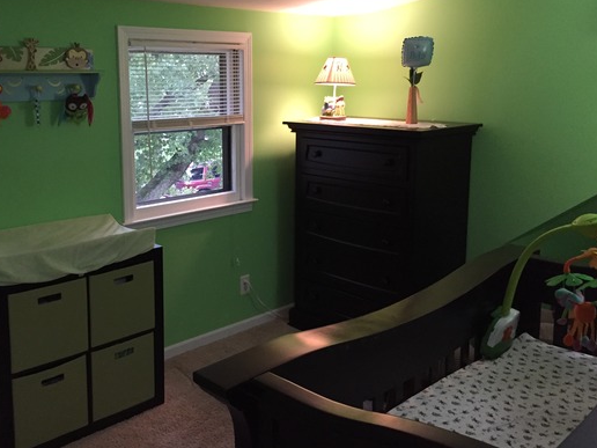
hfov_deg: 51.1
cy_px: 179
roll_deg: +0.4
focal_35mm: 36
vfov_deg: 39.5
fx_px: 621
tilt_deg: -9.3
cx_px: 243
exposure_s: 1/30
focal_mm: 4.15
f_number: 2.2
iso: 250
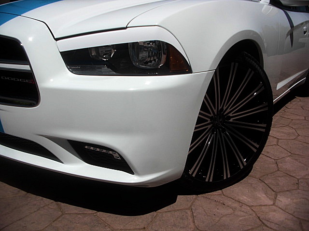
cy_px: 116
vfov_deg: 39.7
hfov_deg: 51.4
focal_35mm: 36
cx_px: 154
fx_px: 321
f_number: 7.9
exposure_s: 1/320
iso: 50
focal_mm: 6.3
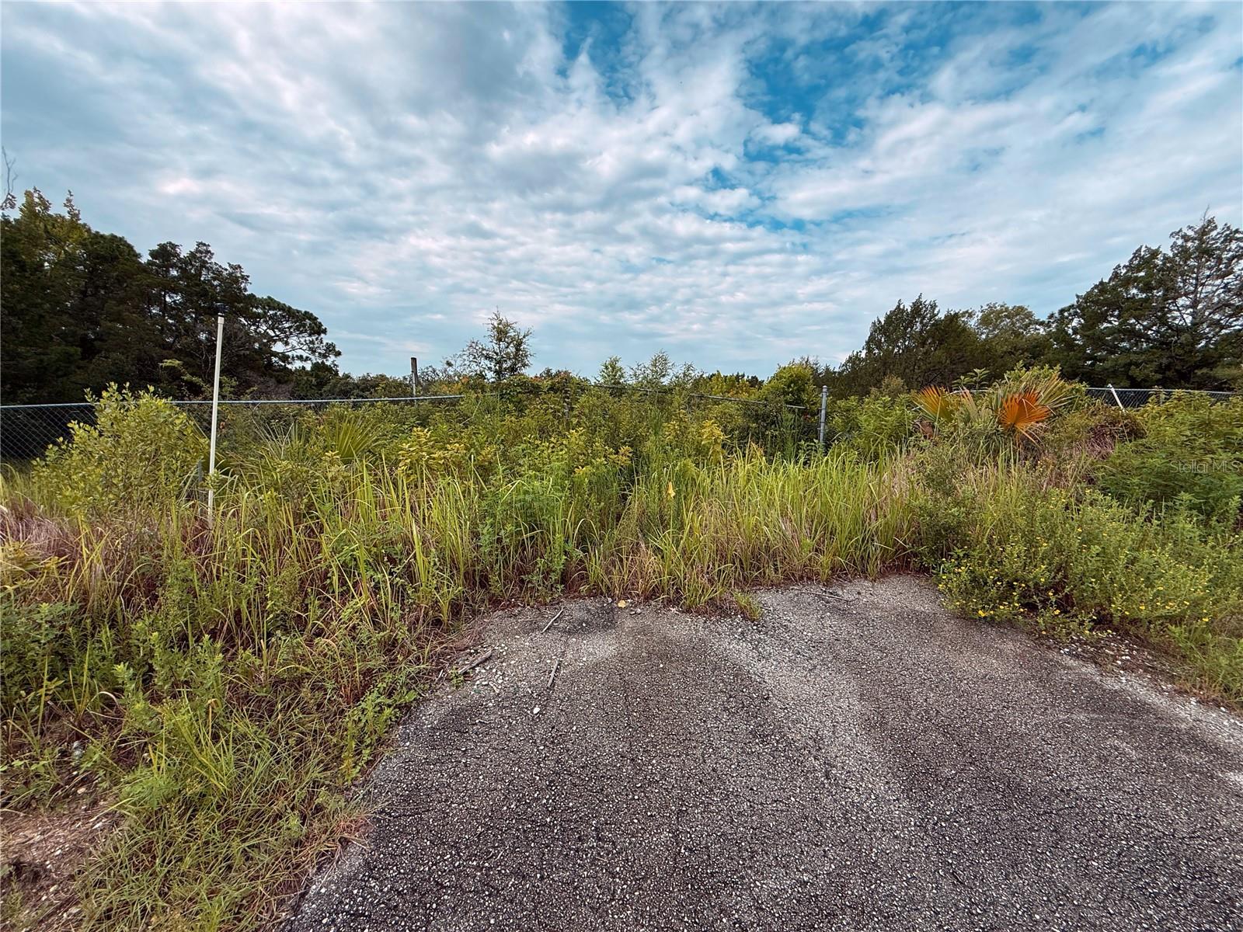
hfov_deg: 102.1
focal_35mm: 14
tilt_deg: -6.4
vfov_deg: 85.7
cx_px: 622
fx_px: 503
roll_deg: -2.3
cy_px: 466
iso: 50
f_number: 2.2
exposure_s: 1/1285
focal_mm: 2.22
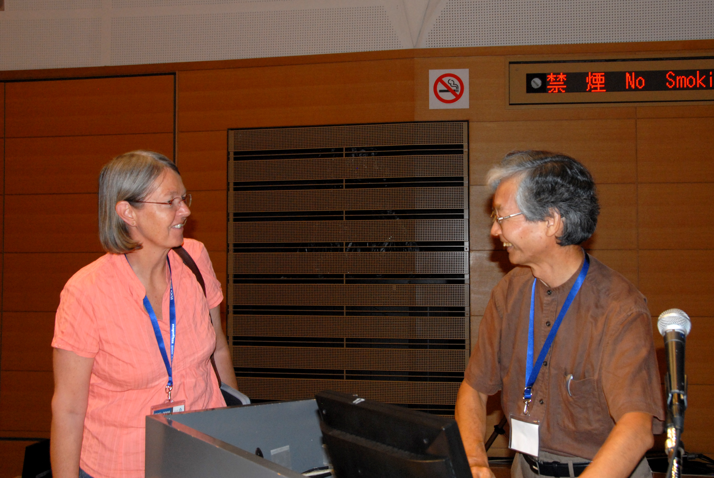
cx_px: 357
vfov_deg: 34.3
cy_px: 239
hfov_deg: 49.5
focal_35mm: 39
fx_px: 775
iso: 640
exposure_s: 1/20
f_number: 6.3
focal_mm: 26
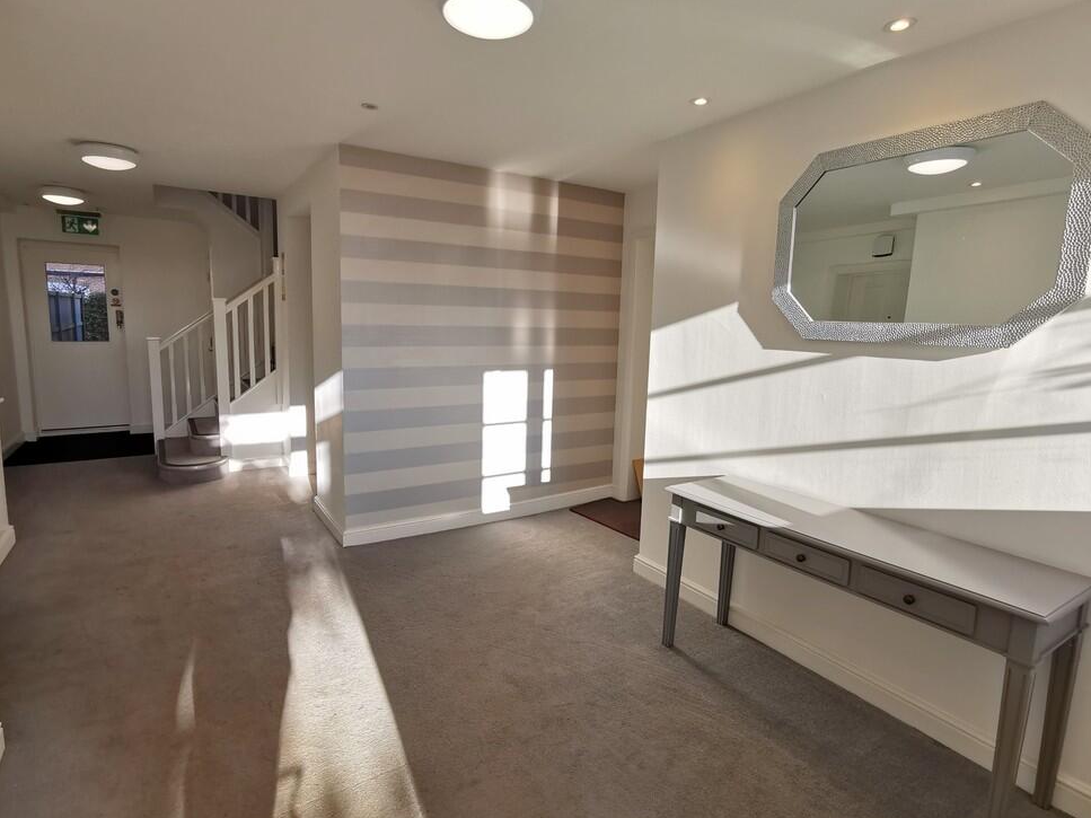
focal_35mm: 18
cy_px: 395
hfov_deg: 87.8
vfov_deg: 71.6
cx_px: 540
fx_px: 567
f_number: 2.2
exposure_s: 1/151
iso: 50
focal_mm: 2.26
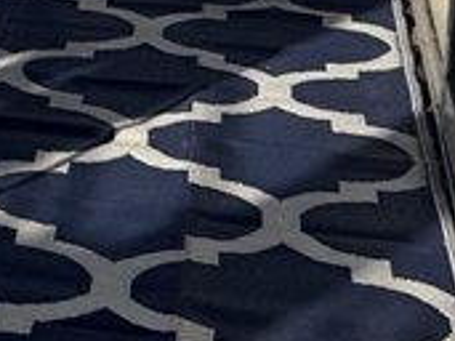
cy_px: -290
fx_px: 1891
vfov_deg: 9.7
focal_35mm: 144
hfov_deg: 11.8
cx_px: -543
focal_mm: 6.76
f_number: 1.78
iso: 80
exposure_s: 1/2703
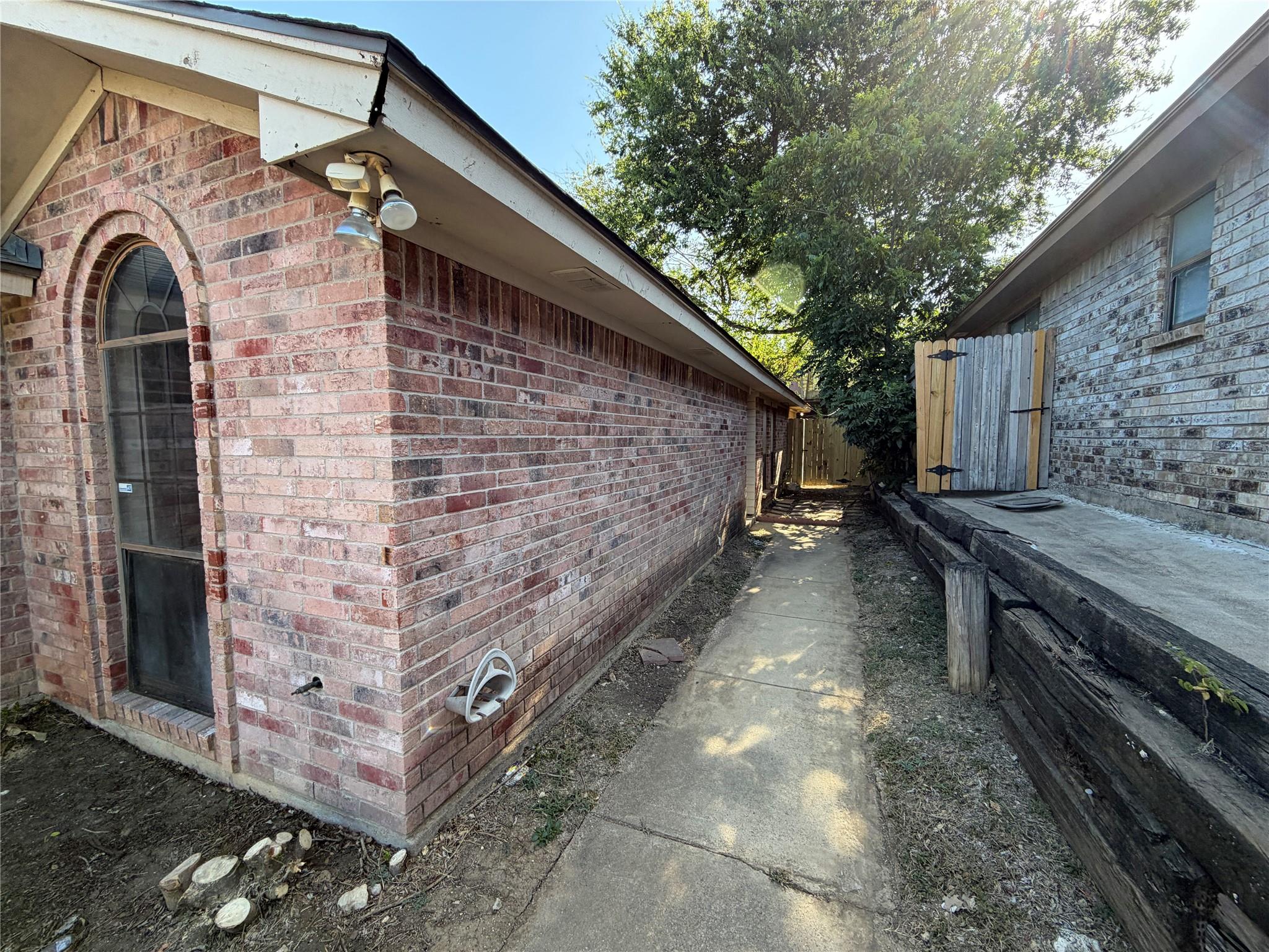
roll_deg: +2.3
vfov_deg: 85.7
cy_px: 476
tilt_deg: -1.3
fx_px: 513
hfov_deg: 102.1
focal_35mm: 14
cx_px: 634
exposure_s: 1/178
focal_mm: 2.22
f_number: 2.2
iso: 50
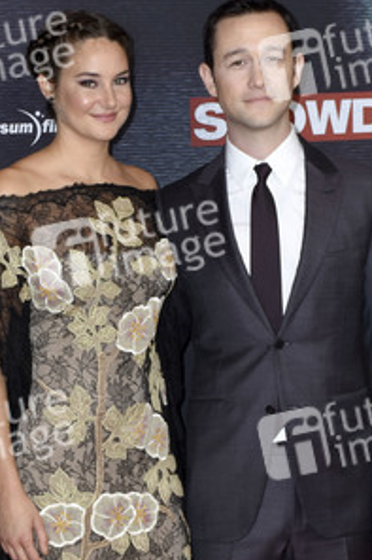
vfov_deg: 26.3
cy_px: 341
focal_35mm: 77
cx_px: 183
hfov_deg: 17.7
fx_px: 1195
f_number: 5.6
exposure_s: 1/200
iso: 400
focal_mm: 38
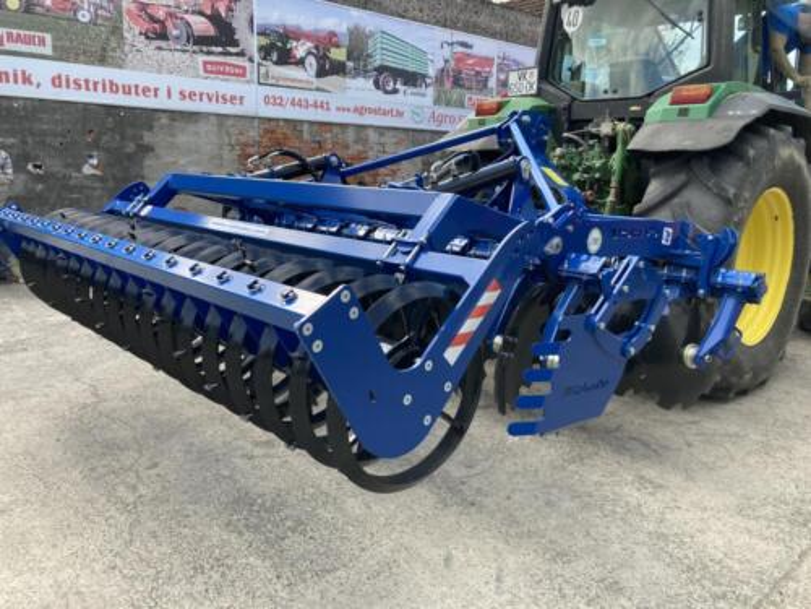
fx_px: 656
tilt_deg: -12.5
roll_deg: -1.7
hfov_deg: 63.4
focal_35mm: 28
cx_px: 406
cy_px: 304
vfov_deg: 49.7
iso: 20
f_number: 1.8
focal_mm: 3.99
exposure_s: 1/338
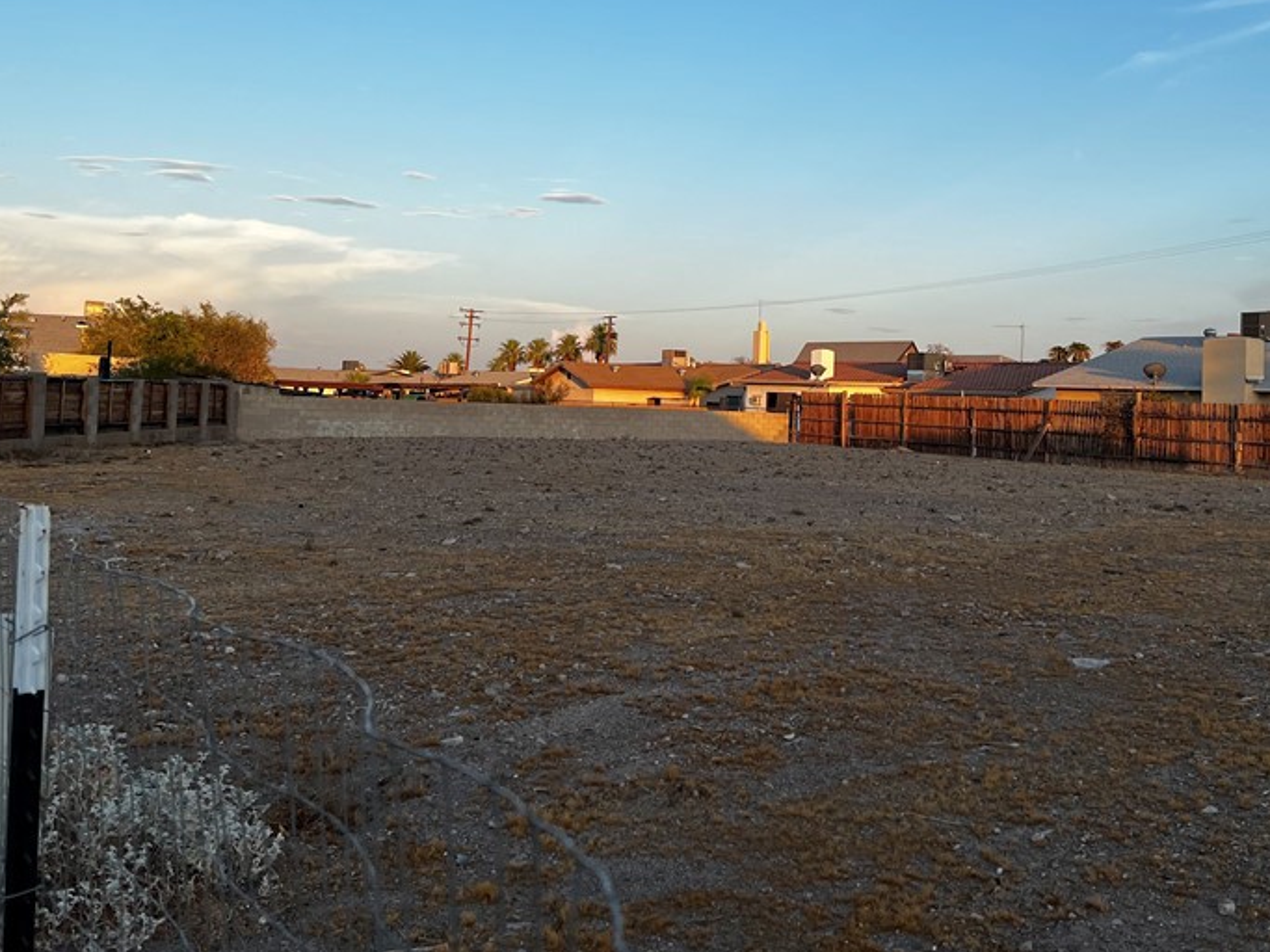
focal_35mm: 39
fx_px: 1431
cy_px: 311
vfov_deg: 36.4
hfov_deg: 47.8
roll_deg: -2.0
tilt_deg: +3.5
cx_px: 714
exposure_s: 1/1209
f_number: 1.5
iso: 50
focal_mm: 5.7
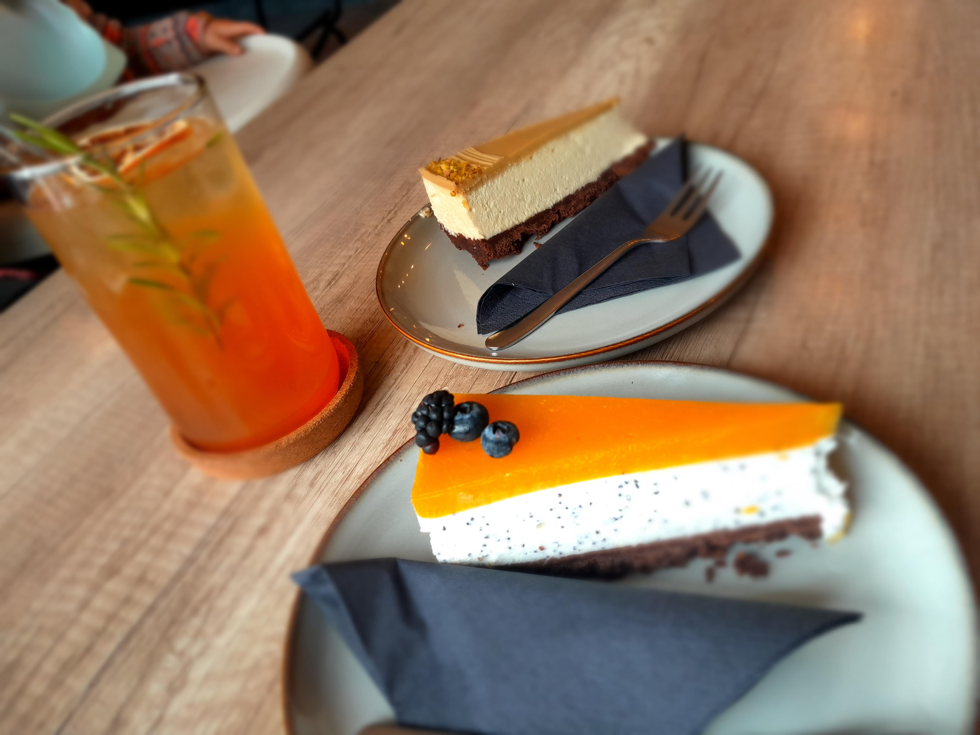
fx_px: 736
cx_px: 490
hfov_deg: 67.3
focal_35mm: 26
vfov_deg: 53.1
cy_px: 368
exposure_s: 1/100
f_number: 1.8
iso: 80
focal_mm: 4
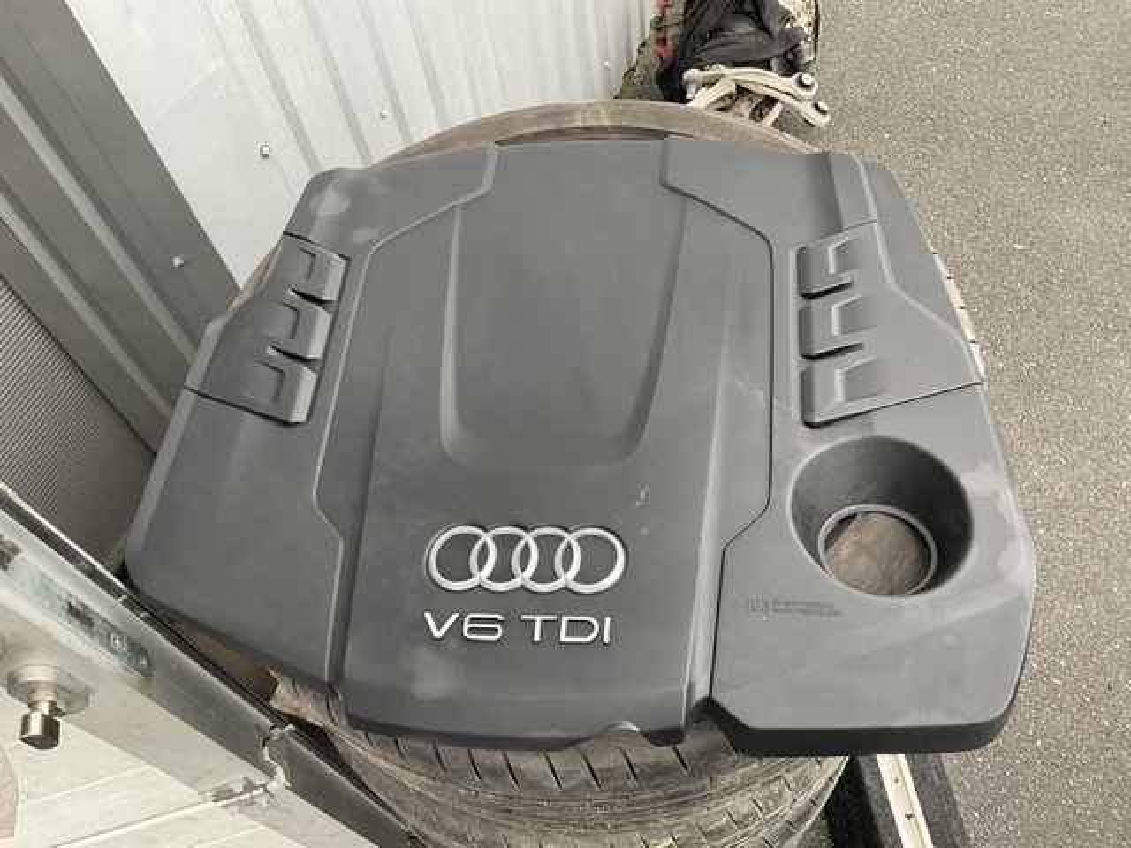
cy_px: 424
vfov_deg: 48.2
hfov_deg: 61.7
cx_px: 566
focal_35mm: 29
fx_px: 948
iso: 50
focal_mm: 3
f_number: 1.8
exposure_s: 1/122
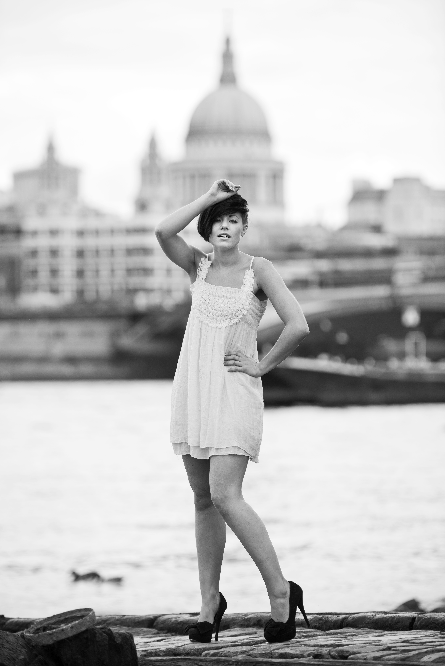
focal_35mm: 145
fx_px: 2686
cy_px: 333
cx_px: 222
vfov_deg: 14.1
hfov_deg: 9.5
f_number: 2.8
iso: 100
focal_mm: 145
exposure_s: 1/640
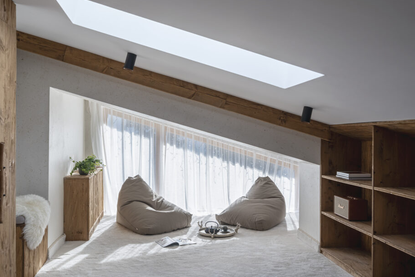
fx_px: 427
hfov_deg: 51.8
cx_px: 186
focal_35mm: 37
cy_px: 135
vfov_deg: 36.0
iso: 200
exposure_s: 1/125
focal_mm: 33
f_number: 8
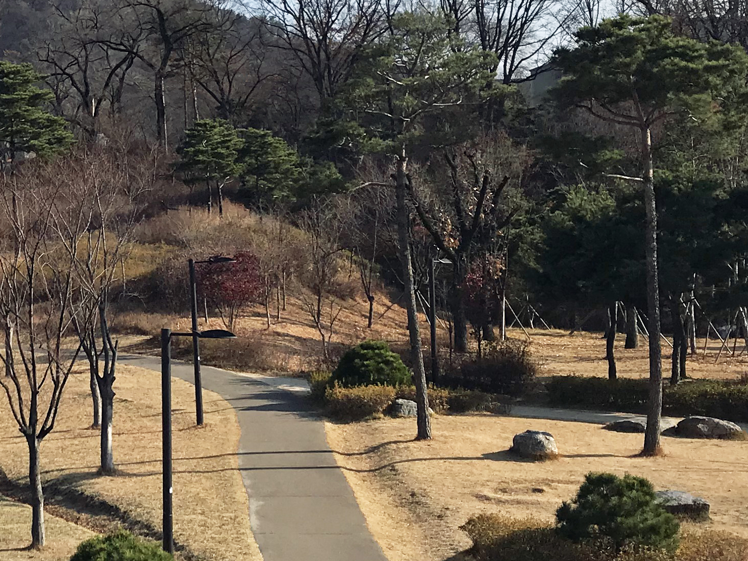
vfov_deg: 19.0
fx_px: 1664
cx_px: 54
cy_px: 151
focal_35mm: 77
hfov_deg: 24.5
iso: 20
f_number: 1.8
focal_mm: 3.99
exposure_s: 1/2398
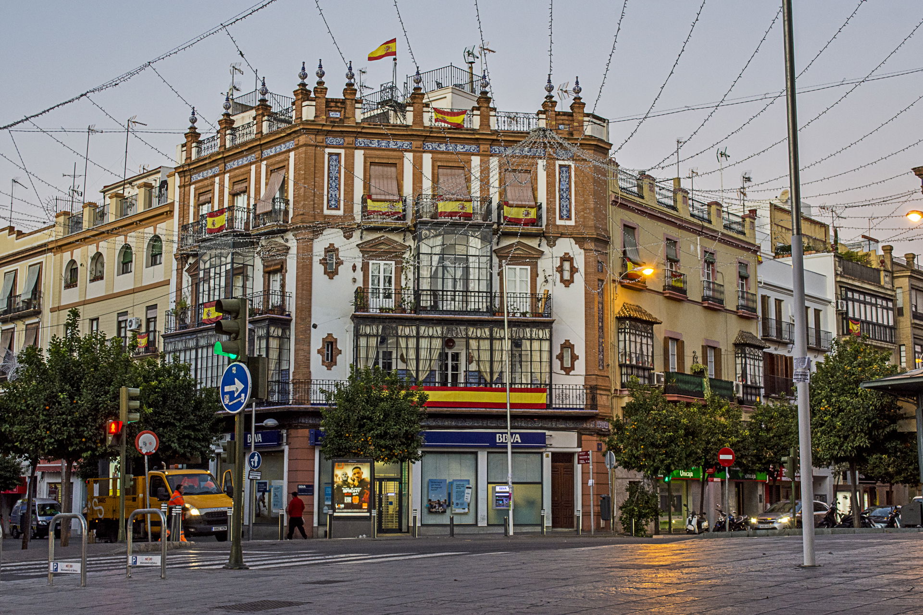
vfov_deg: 28.1
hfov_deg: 41.1
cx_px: 462
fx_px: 1231
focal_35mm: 48
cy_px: 308
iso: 500
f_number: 7.1
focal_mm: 32
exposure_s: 1/40
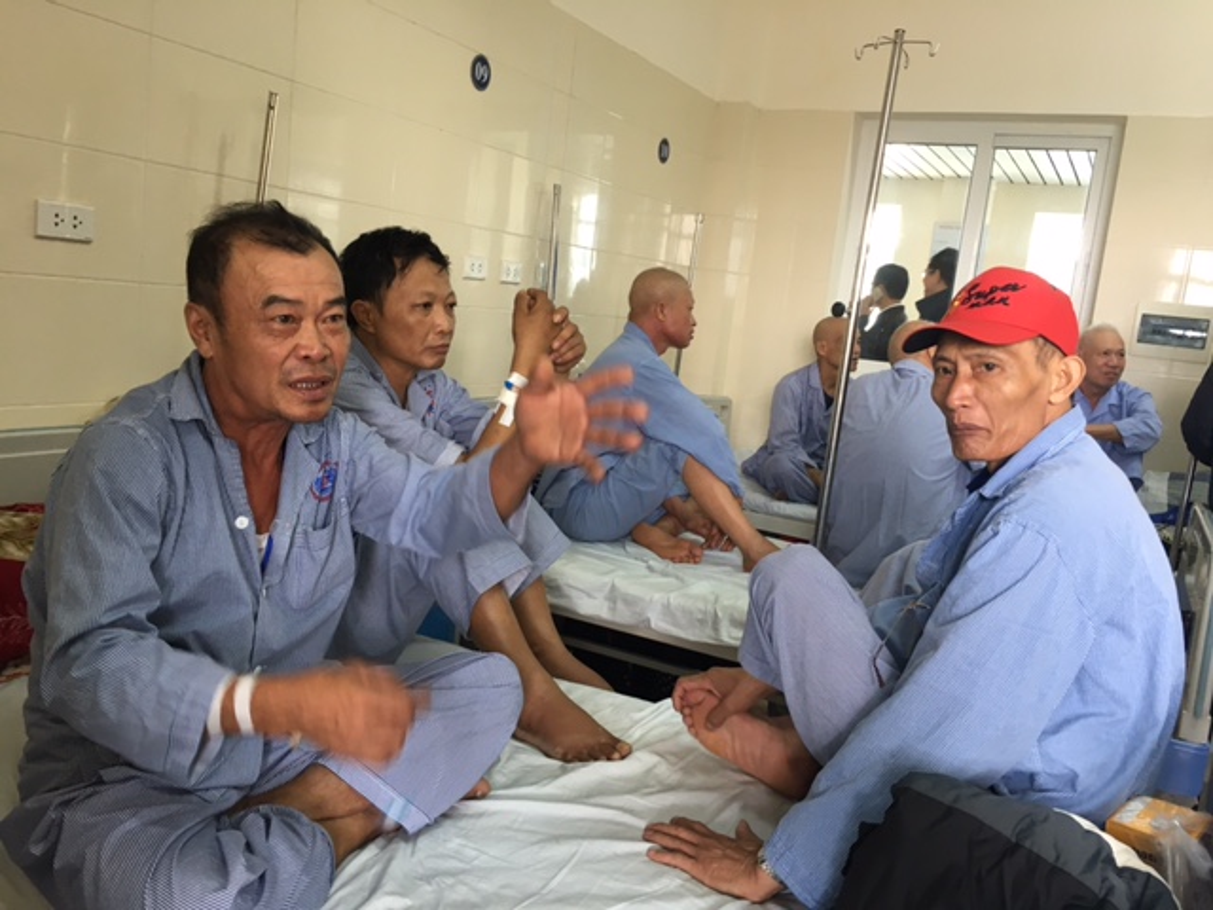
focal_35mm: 29
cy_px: 455
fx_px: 1016
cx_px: 606
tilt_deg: -7.9
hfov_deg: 61.7
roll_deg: -6.0
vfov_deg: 48.2
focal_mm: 4.15
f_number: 2.2
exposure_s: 1/33
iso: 80
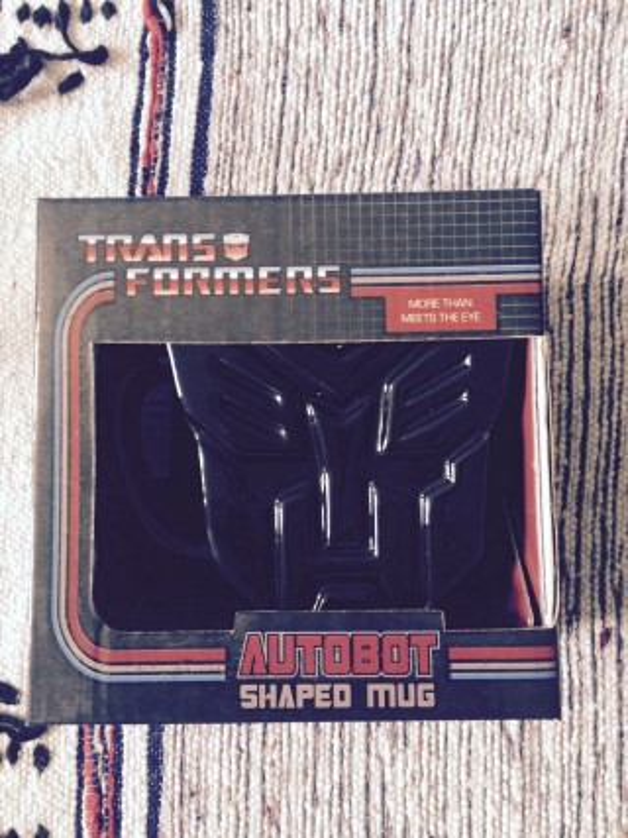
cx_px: 314
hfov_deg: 48.2
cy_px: 419
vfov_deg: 61.7
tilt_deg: -84.2
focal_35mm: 29
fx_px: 702
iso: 320
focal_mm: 4.15
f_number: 2.2
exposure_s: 1/17
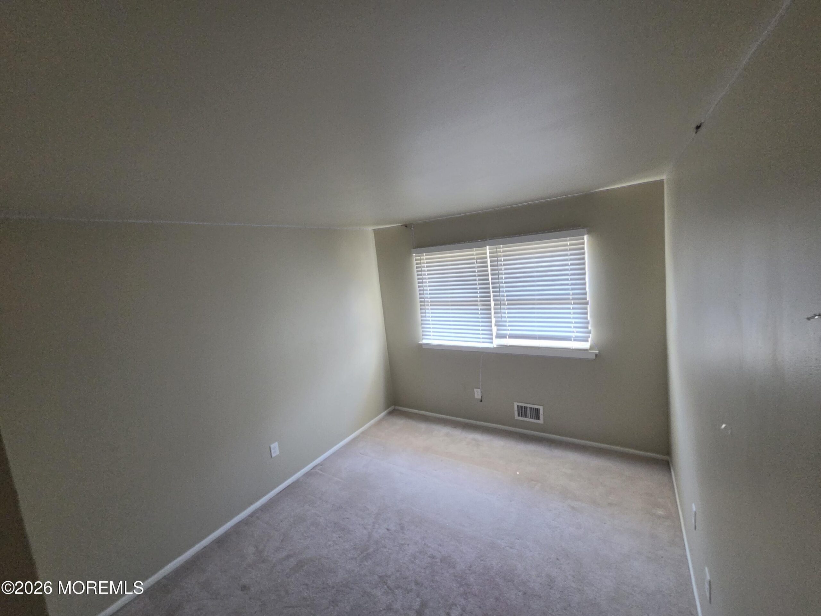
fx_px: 308
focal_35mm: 13
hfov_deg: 106.2
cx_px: 410
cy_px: 308
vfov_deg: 89.9
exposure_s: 1/60
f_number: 2.2
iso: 500
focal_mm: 2.2
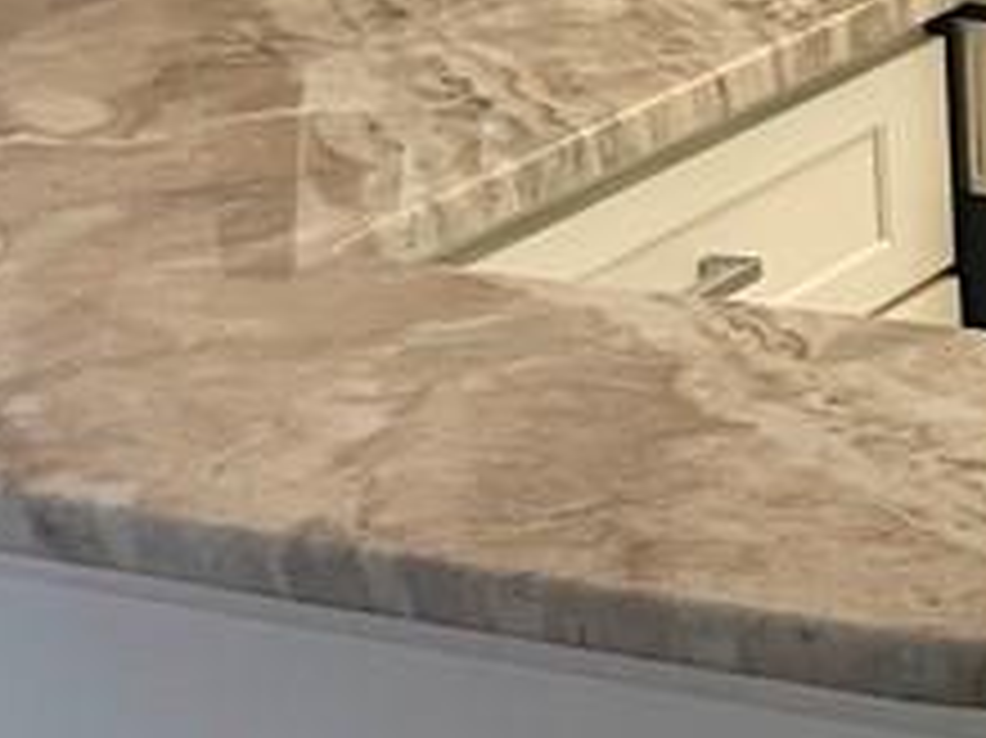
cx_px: 1702
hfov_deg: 13.7
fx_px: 3729
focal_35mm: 131
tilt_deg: -8.1
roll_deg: +2.7
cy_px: -7
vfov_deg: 11.2
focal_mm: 3.99
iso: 50
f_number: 1.8
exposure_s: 1/60
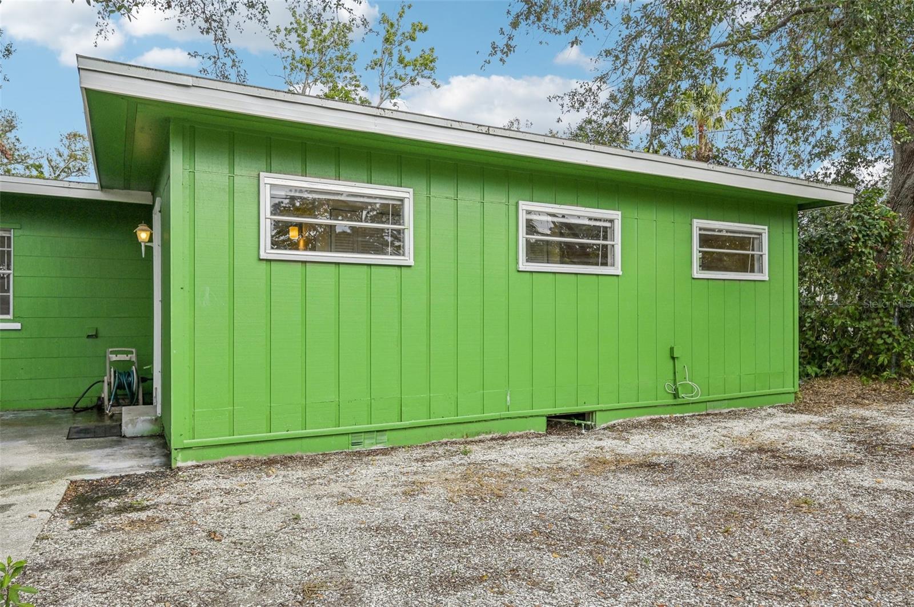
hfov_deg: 76.2
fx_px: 583
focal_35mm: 23
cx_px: 457
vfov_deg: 55.0
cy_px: 304
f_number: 8
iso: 400
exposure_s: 1/500
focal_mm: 23
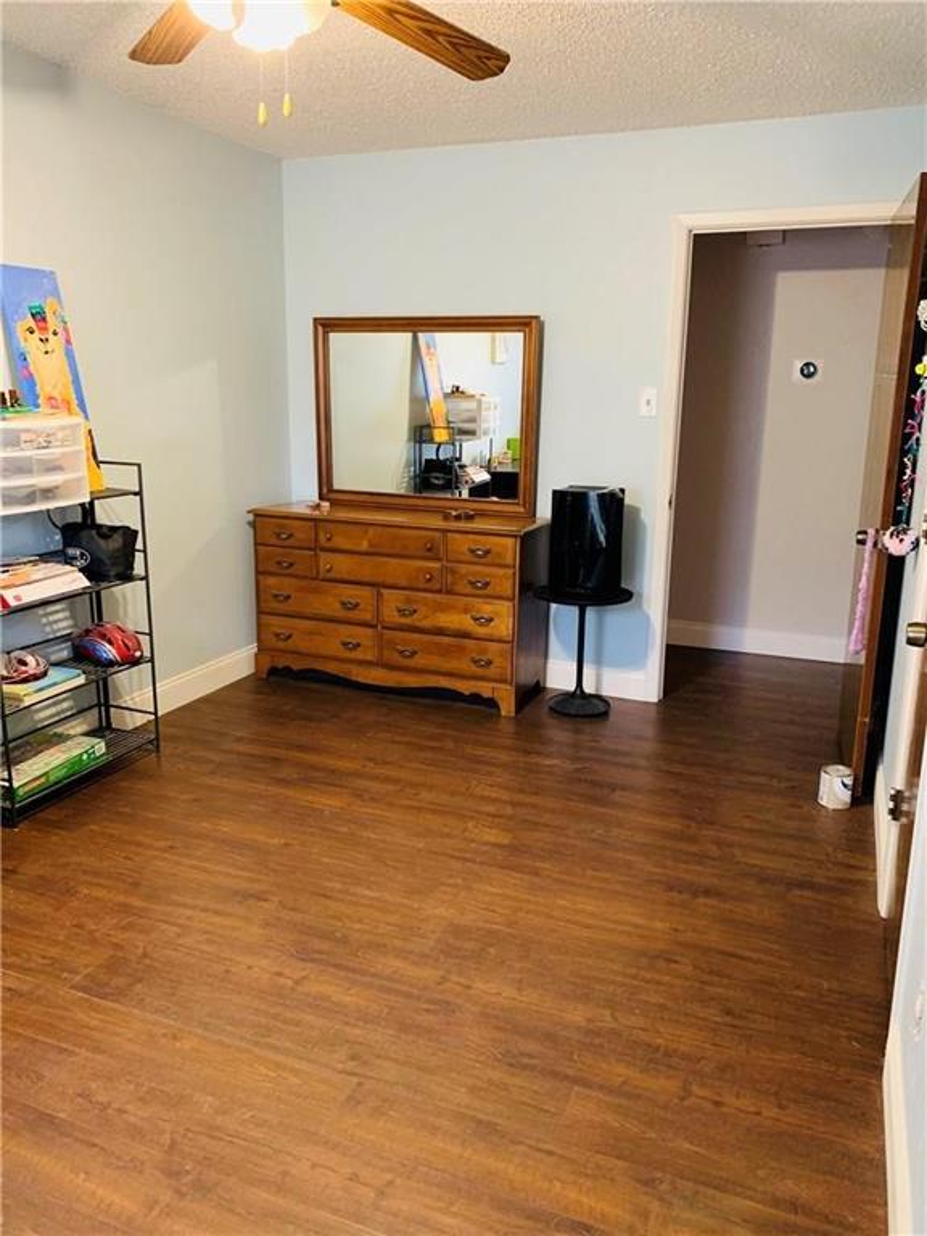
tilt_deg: -12.3
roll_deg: -1.3
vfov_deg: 67.3
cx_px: 464
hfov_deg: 53.1
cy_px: 618
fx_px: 928
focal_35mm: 26
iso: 400
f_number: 1.8
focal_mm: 4.25
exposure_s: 1/40
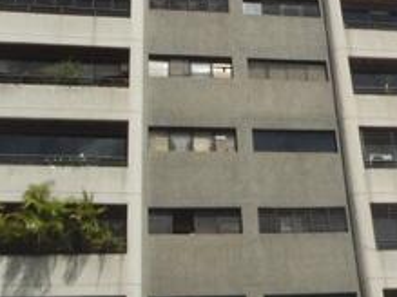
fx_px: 940
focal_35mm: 82
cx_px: 344
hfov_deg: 23.3
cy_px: -71
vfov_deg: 17.1
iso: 64
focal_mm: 5
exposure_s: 1/400
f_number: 5
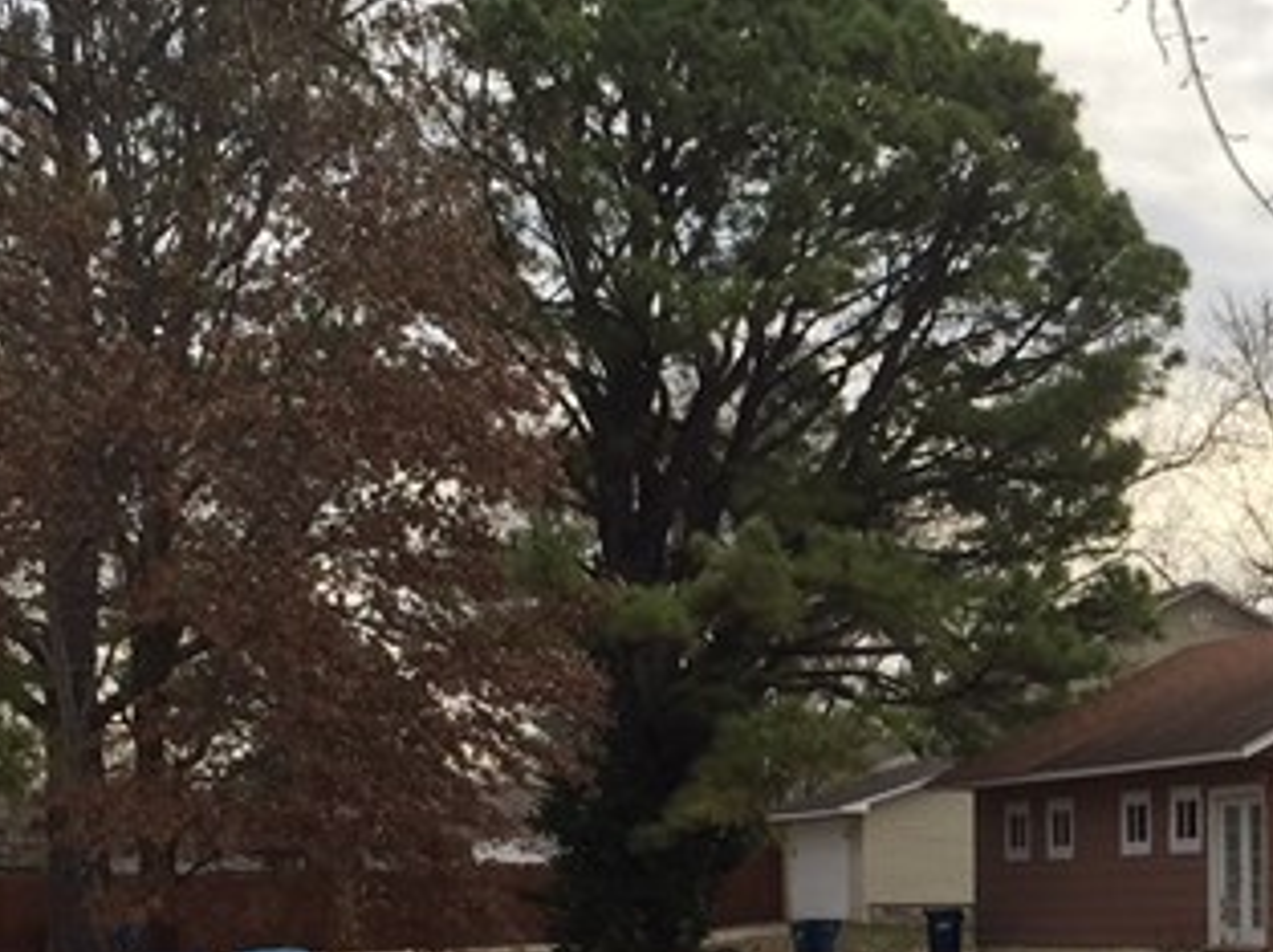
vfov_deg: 15.3
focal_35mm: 95
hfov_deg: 20.0
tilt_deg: +0.4
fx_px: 3490
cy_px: 907
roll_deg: -0.5
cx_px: 1285
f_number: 2.2
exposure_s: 1/760
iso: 32
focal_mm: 4.15
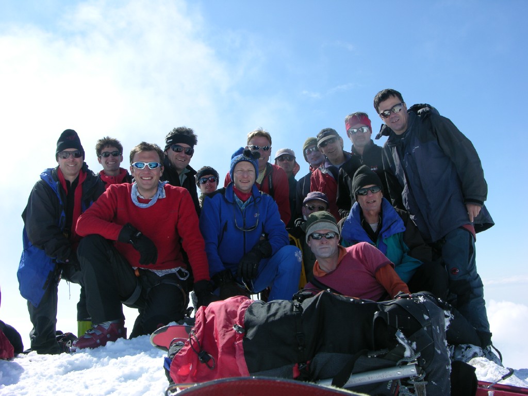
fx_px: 641
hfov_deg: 44.8
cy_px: 198
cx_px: 264
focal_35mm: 42
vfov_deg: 34.3
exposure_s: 1/206
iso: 50
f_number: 7.3
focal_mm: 10.7
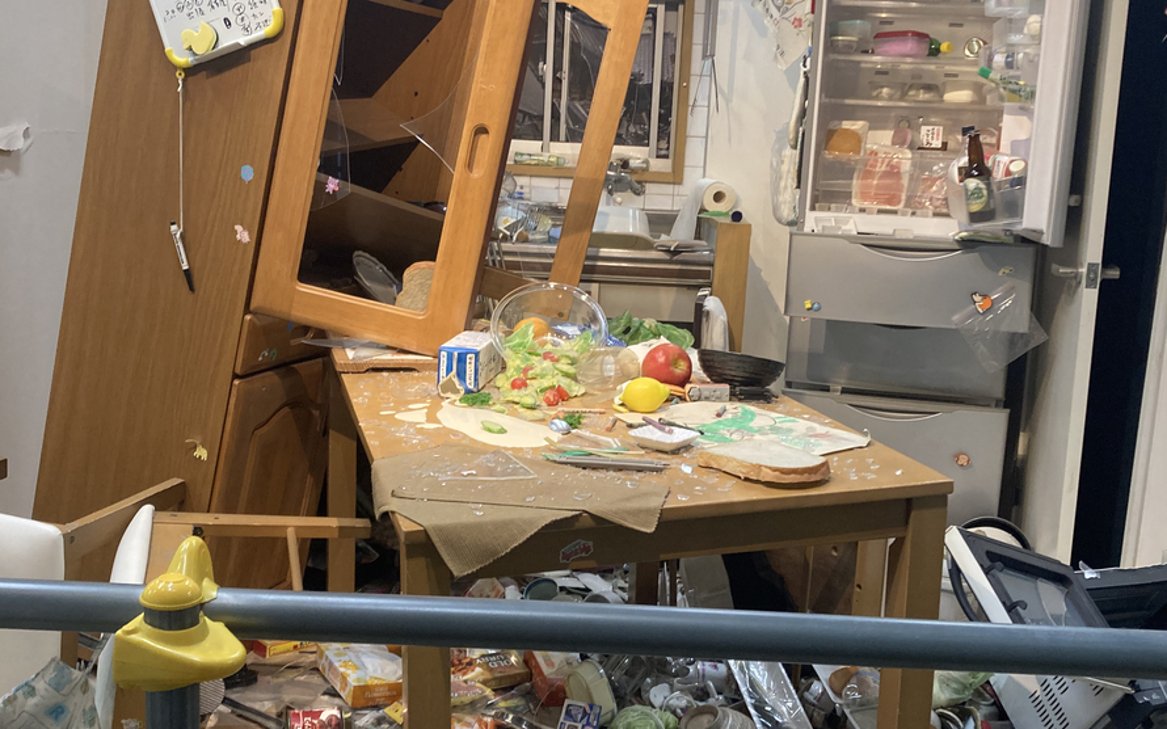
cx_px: 586
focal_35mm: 40
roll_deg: -2.9
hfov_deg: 49.3
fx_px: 1272
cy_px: 372
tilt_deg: -11.4
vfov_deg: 32.0
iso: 100
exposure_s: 1/50
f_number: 1.8
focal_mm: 3.99
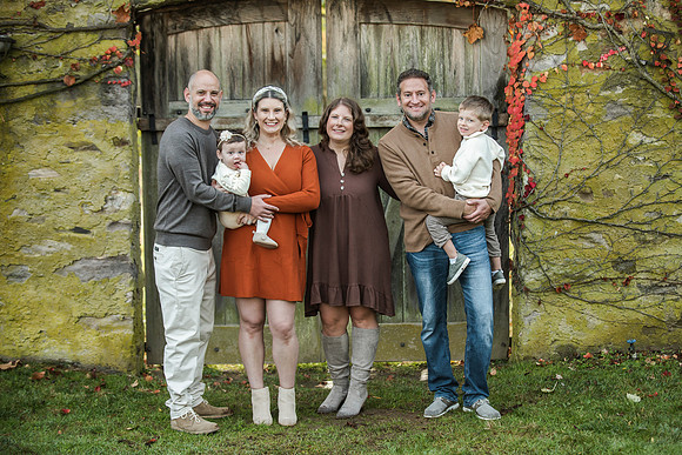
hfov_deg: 23.0
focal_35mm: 89
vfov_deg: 15.4
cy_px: 234
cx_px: 360
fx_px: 1679
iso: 800
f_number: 2.8
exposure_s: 1/800
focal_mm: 82
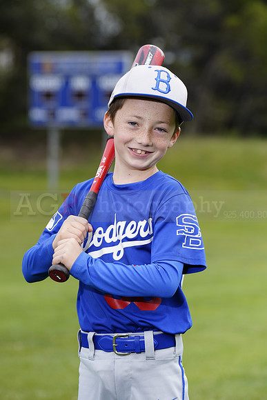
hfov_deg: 7.4
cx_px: 134
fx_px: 2057
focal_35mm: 185
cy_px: 200
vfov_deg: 11.1
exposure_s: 1/250
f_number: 6.3
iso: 100
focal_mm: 185
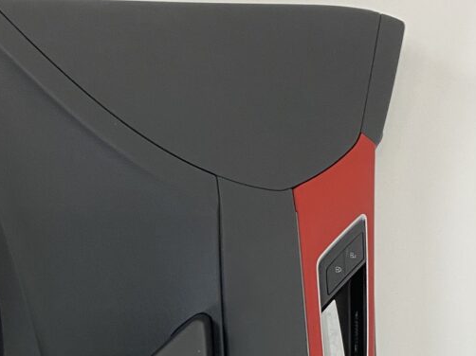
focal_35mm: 76
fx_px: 1045
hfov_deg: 24.8
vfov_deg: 17.9
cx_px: 40
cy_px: 482
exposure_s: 1/50
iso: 80
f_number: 1.8
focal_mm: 4.25
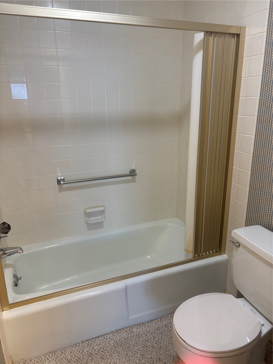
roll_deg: +0.4
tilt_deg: -15.7
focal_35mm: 26
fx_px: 273
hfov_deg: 53.1
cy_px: 182
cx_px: 136
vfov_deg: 67.3
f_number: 1.6
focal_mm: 5.96
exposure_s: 1/60
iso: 160
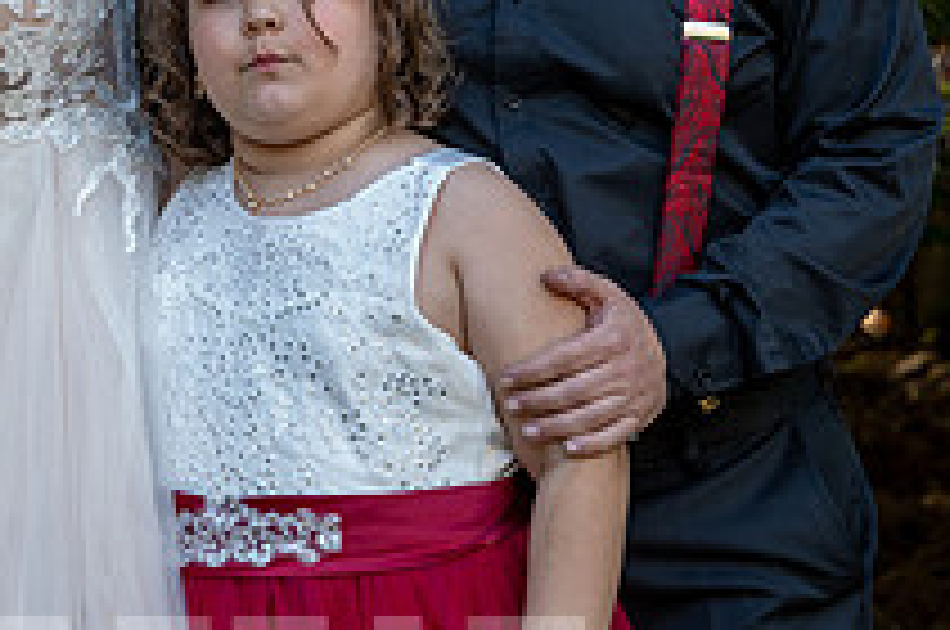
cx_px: -117
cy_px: 40
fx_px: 4716
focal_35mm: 179
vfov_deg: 7.6
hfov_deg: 11.3
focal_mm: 65
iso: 900
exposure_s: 1/200
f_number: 4.5
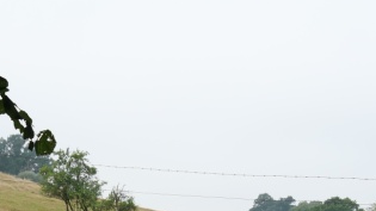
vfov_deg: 14.0
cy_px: 266
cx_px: 76
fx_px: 827
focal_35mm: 83
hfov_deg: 25.2
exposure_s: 1/200
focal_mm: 15
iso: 200
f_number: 5
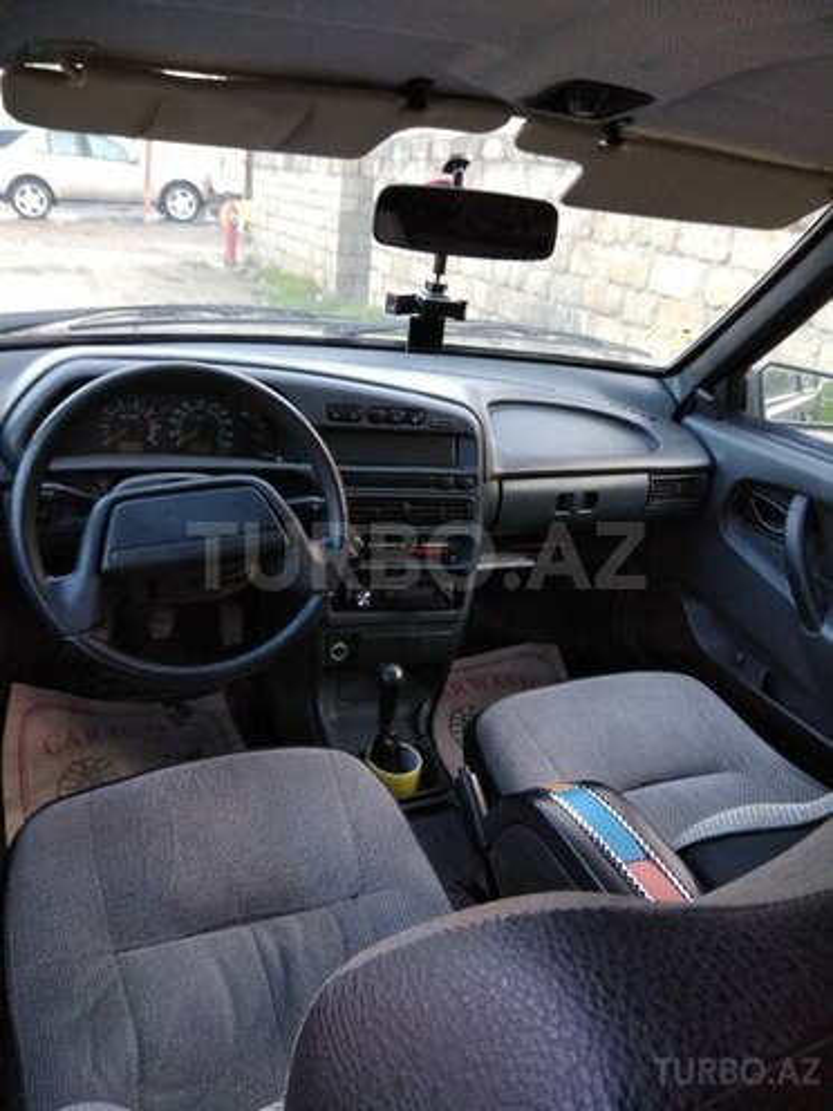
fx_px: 674
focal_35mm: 21
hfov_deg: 63.4
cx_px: 416
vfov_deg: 79.0
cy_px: 556
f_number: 2
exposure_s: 1/25
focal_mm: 3.57
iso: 400
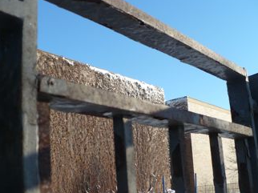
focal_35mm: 46
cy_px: 110
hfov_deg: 41.2
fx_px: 343
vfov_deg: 31.4
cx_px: 119
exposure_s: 1/800
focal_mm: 6.1
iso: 100
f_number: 2.8
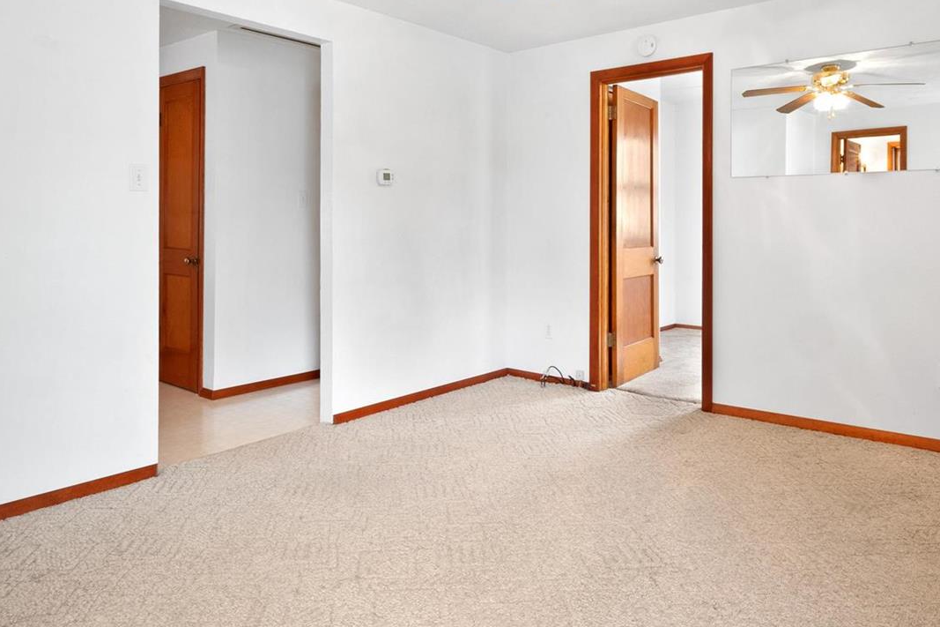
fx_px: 627
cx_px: 559
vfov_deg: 52.6
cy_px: 236
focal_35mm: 24
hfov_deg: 73.0
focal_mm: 8
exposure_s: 1/1.67
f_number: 10
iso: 400
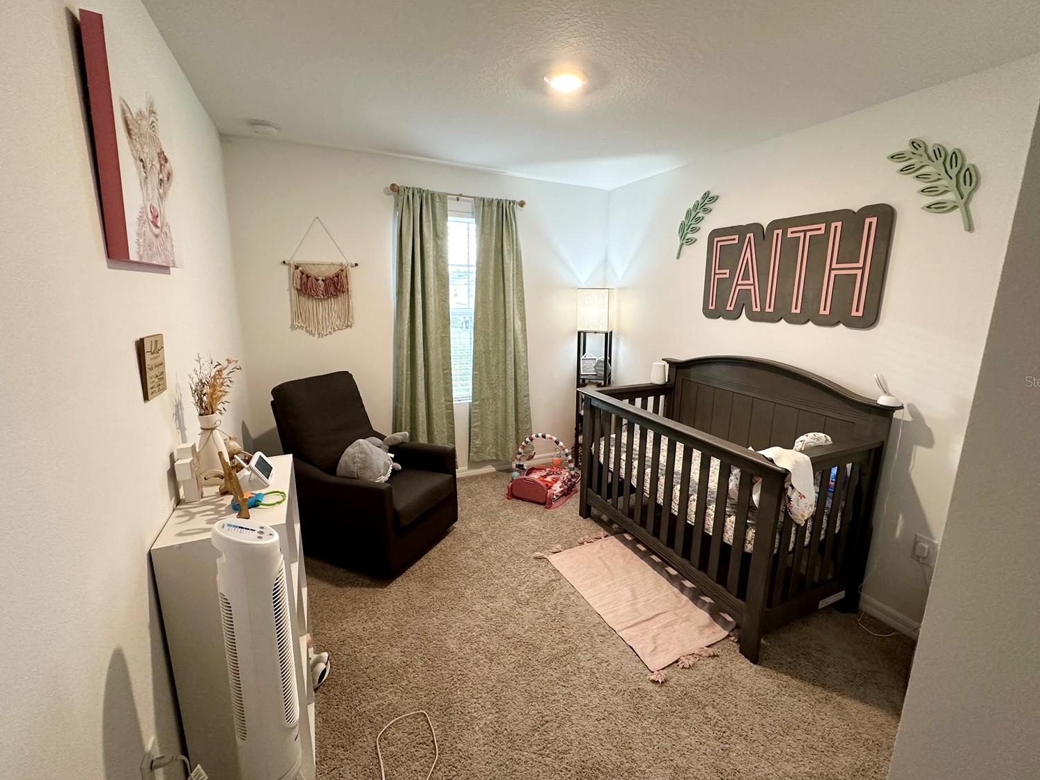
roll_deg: -1.6
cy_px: 381
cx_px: 534
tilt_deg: -10.8
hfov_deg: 98.1
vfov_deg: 81.7
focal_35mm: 15
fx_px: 451
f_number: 2.2
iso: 250
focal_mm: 2.22
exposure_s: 1/60
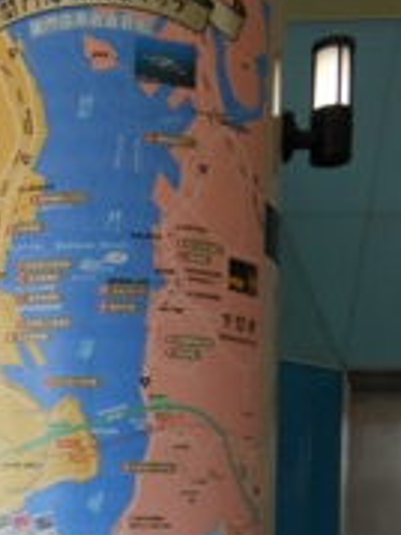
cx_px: 42
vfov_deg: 30.5
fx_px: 897
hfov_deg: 24.5
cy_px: 556
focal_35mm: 58
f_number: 3.5
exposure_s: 1/250
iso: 250
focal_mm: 4.6
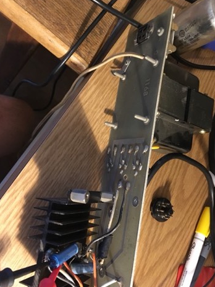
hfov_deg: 46.8
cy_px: 142
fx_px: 248
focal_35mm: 30
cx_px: 110
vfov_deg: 60.0
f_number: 2.2
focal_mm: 4.15
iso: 250
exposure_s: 1/15
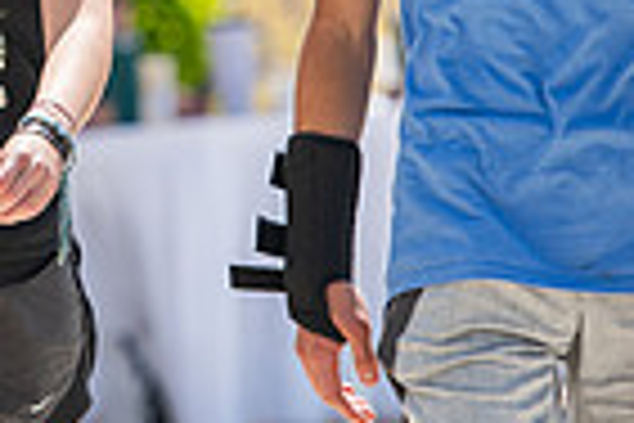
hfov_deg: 2.9
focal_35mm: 701
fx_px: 12344
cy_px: -92
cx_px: -207
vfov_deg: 2.0
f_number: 4
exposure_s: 1/400
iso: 64
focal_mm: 170
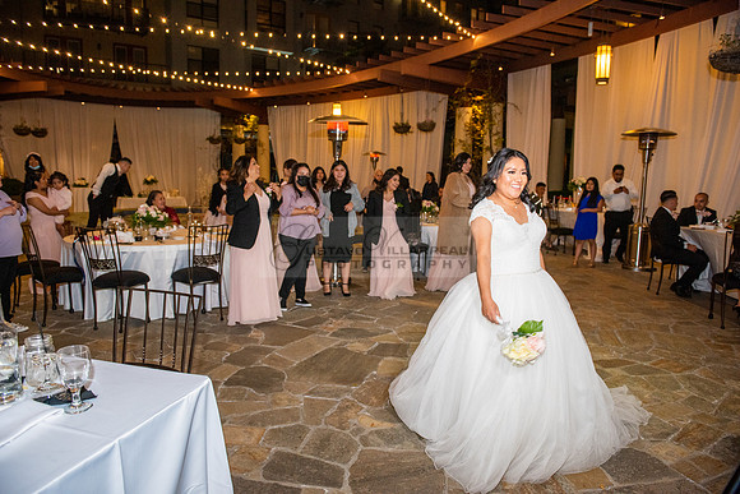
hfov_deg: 73.7
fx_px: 493
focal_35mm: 24
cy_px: 247
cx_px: 370
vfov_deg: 53.2
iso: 1600
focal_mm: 24
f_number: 4
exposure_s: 1/160
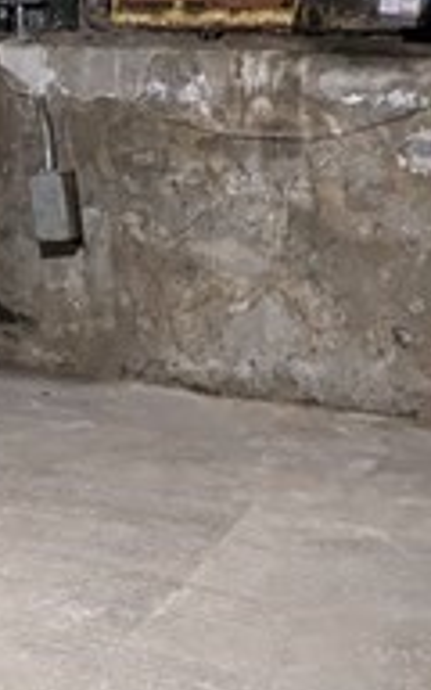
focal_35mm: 68
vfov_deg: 29.5
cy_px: 546
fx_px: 1278
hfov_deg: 19.1
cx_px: 147
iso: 545
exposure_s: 1/24
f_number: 2.2
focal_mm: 2.35
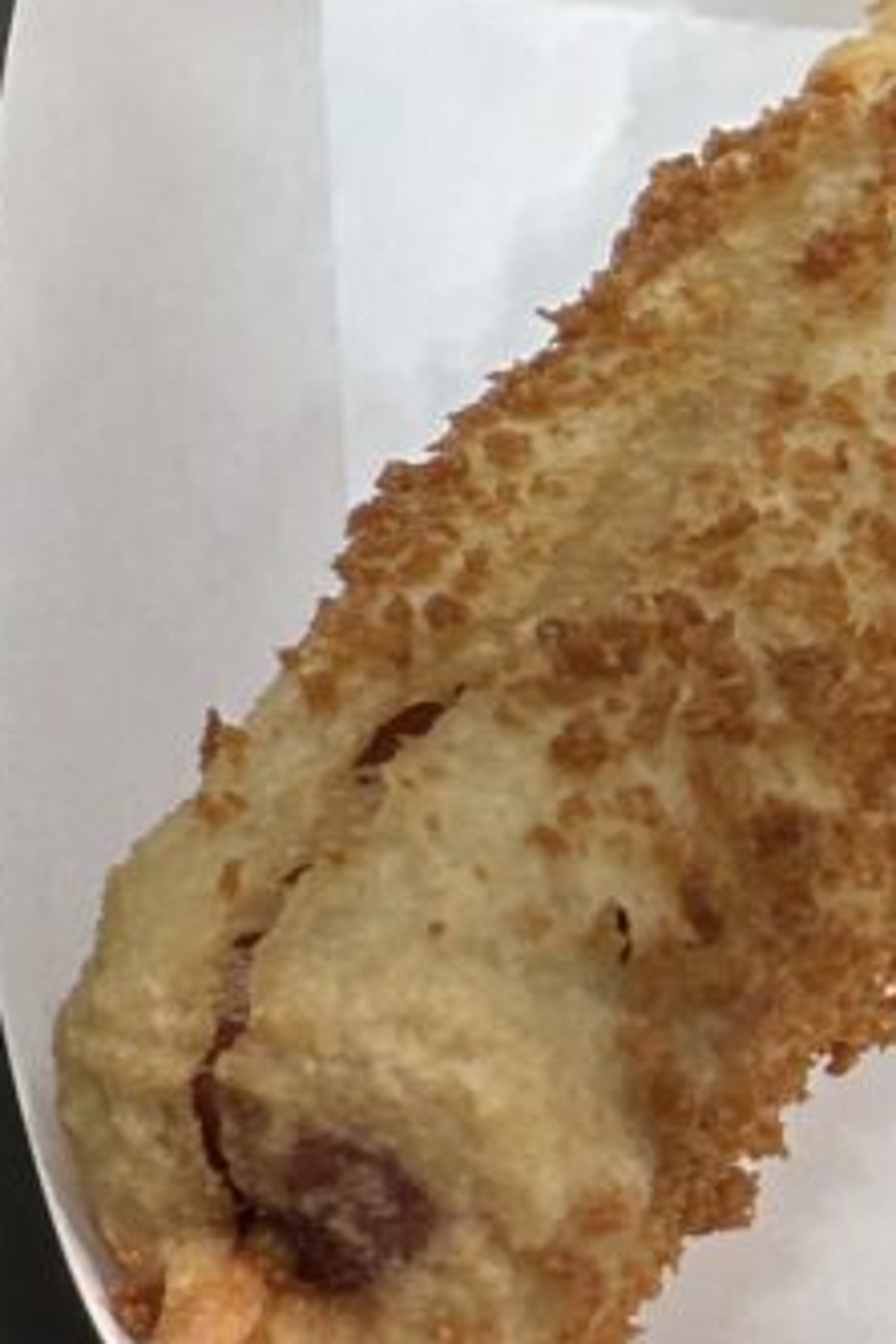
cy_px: 283
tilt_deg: -58.7
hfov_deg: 9.3
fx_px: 4853
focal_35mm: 130
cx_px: -1380
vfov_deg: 15.7
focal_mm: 5.7
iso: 64
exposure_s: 1/120
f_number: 1.5
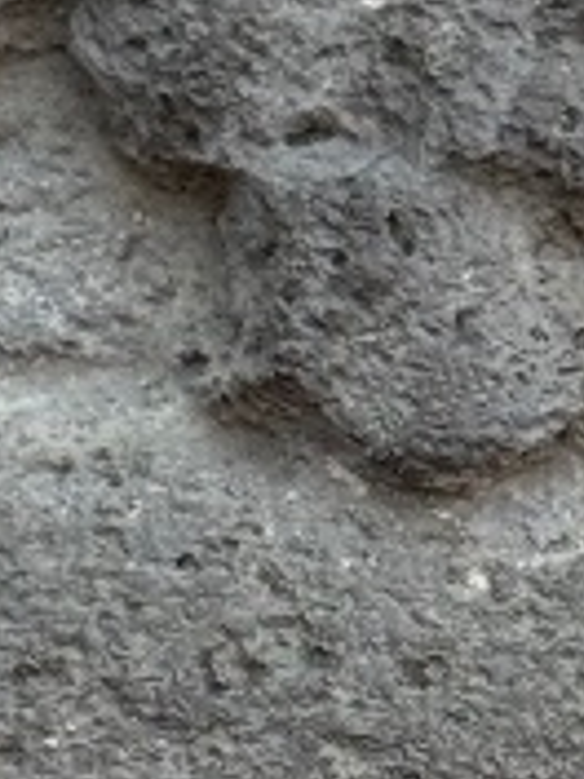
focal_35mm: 327
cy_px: 770
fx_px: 7356
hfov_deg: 4.5
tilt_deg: -6.1
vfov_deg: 6.0
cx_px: 726
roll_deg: -4.0
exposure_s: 1/574
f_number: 1.78
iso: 64
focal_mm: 6.76
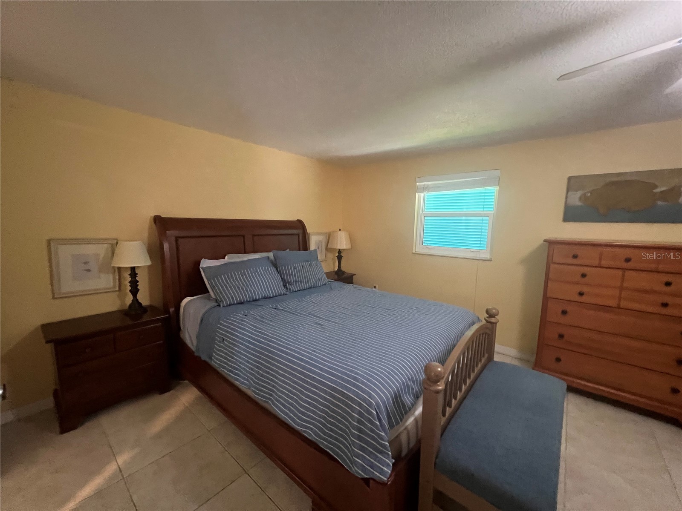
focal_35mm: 13
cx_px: 341
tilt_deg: -6.5
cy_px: 256
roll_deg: -1.7
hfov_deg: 106.2
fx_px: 256
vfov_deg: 89.9
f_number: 1.8
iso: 800
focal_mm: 1.57
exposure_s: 1/60
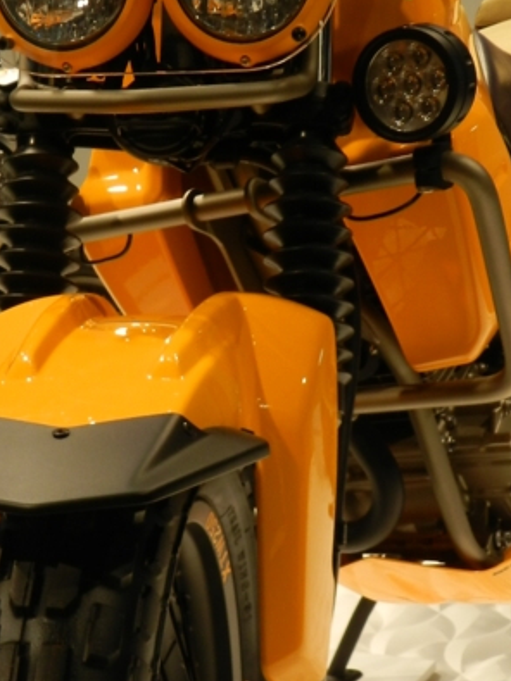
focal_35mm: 77
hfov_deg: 19.1
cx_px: 188
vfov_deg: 25.3
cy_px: 417
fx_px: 1516
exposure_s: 1/100
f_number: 4
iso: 160
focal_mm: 6.7
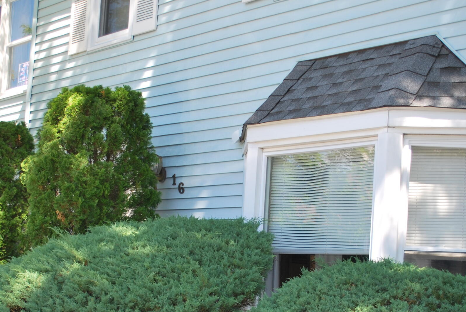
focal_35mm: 68
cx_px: 228
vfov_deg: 19.9
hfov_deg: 29.6
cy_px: 237
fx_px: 881
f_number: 4.2
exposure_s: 1/200
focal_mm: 24
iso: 100
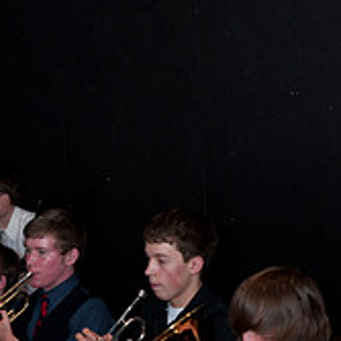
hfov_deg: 13.5
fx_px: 1427
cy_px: 263
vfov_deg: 13.6
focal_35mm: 128
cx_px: 40
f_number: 5.6
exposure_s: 1/180
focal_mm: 56
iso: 560
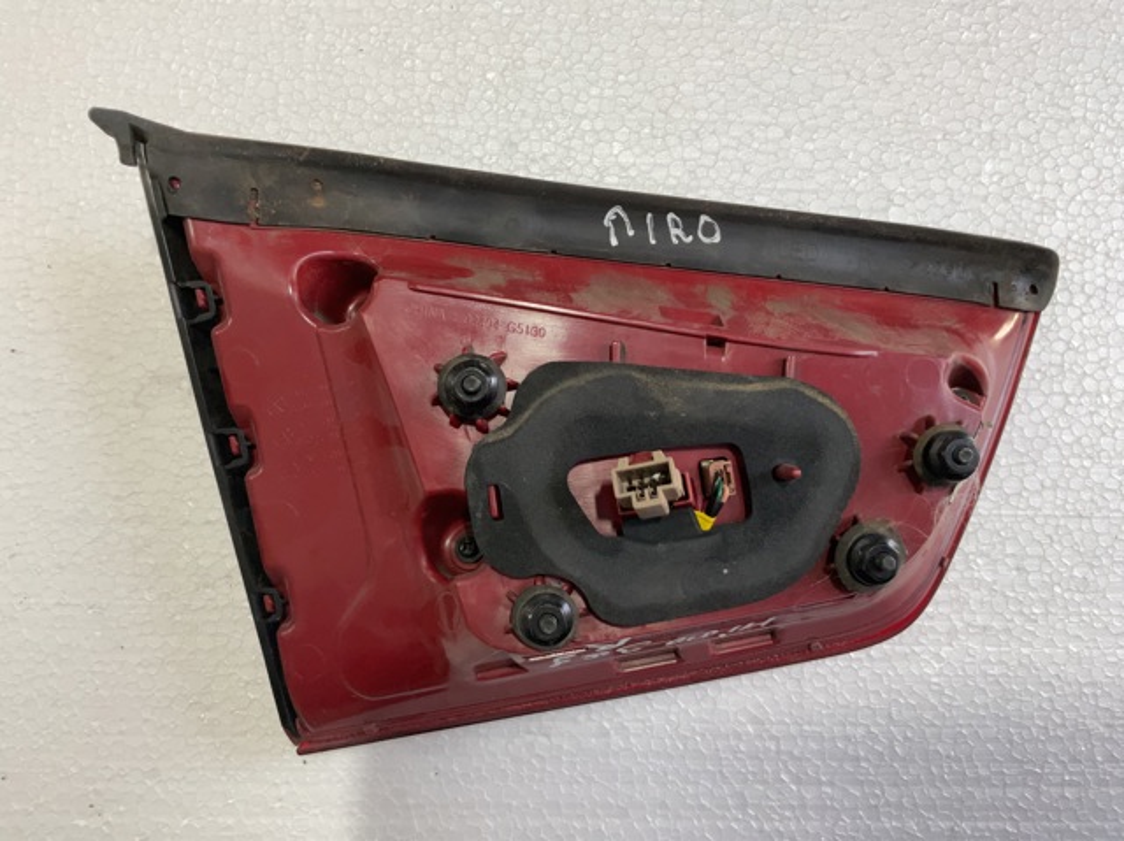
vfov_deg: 48.2
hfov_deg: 61.7
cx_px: 562
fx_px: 941
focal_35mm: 29
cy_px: 420
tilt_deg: -84.3
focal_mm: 3
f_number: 1.8
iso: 50
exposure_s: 1/100
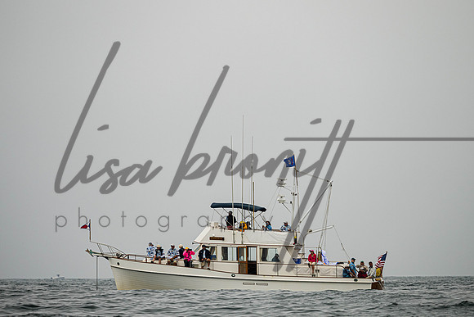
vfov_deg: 3.2
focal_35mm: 435
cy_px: 101
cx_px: 249
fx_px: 5734
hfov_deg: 4.7
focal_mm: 320
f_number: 5.6
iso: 500
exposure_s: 1/3200
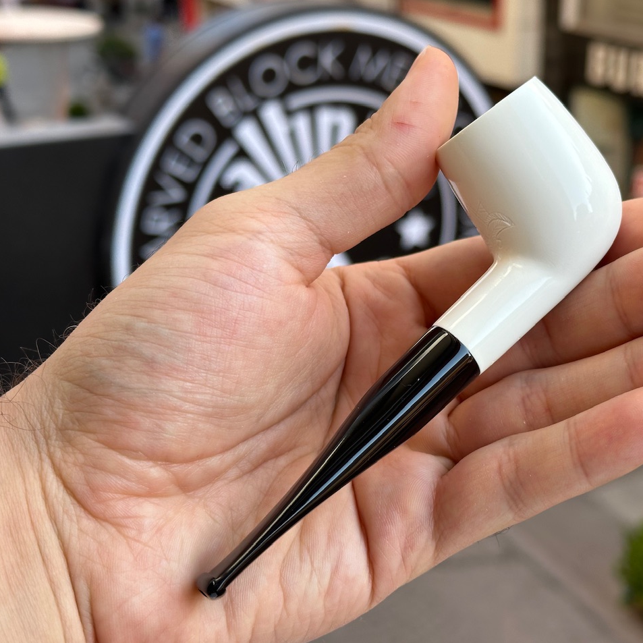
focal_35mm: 57
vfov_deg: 30.0
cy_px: 322
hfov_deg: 29.9
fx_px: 1198
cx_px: 395
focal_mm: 6.86
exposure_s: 1/399
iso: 64
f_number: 1.78
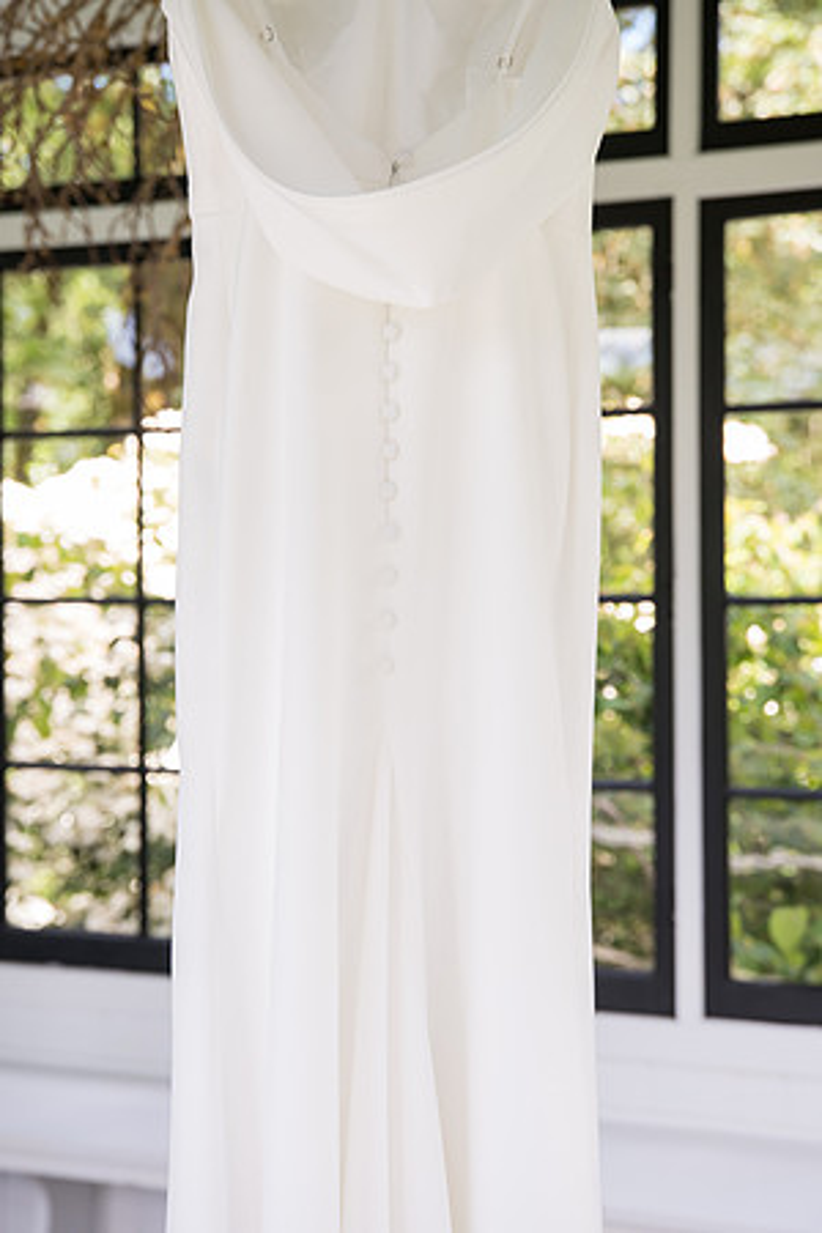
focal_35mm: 55
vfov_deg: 36.2
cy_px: 616
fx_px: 1884
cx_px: 411
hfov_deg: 24.6
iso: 500
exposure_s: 1/320
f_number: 4
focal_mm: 55
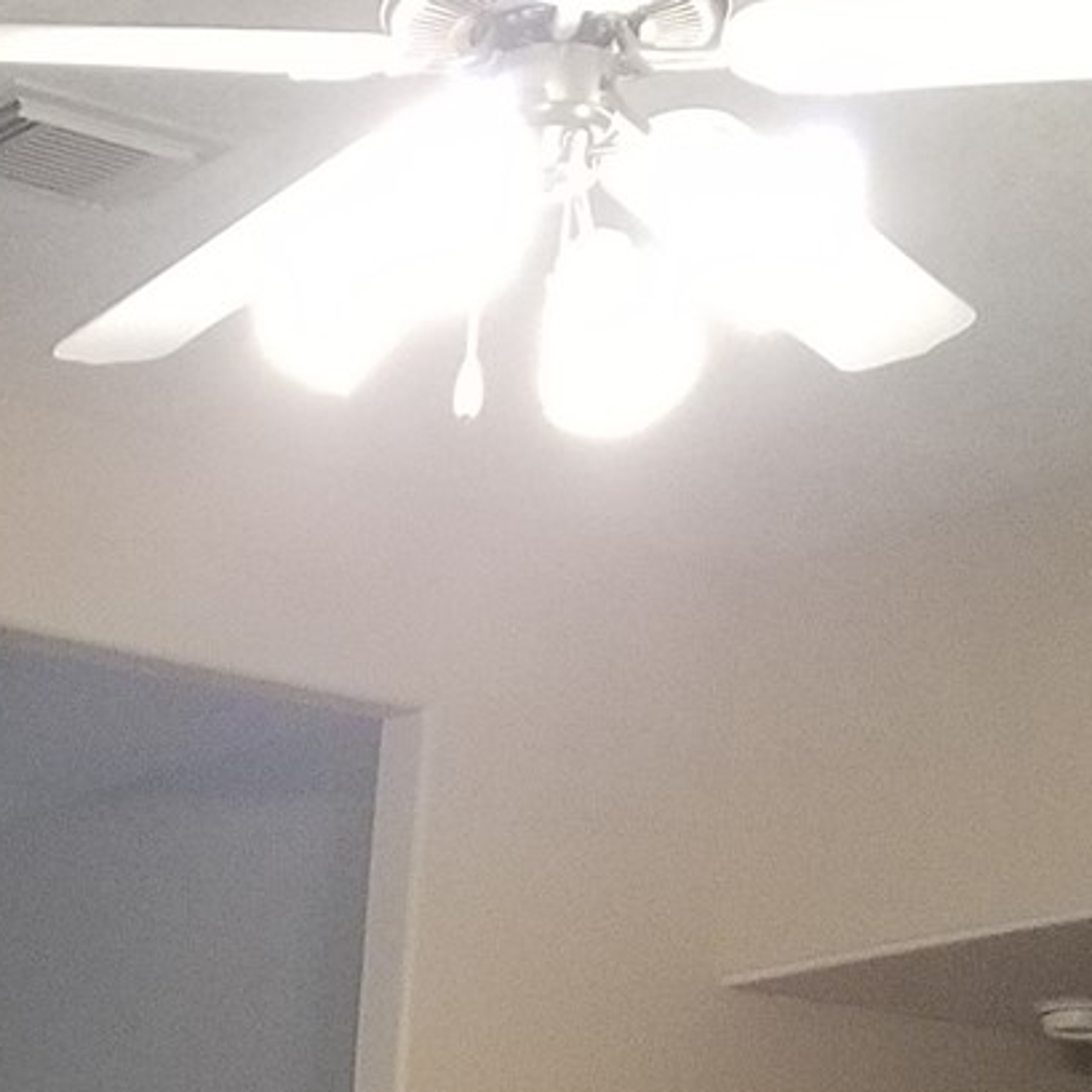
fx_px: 4104
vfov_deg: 13.5
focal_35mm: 115
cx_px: -376
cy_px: 1986
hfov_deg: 14.4
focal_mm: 4.2
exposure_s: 1/40
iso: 160
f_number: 1.7
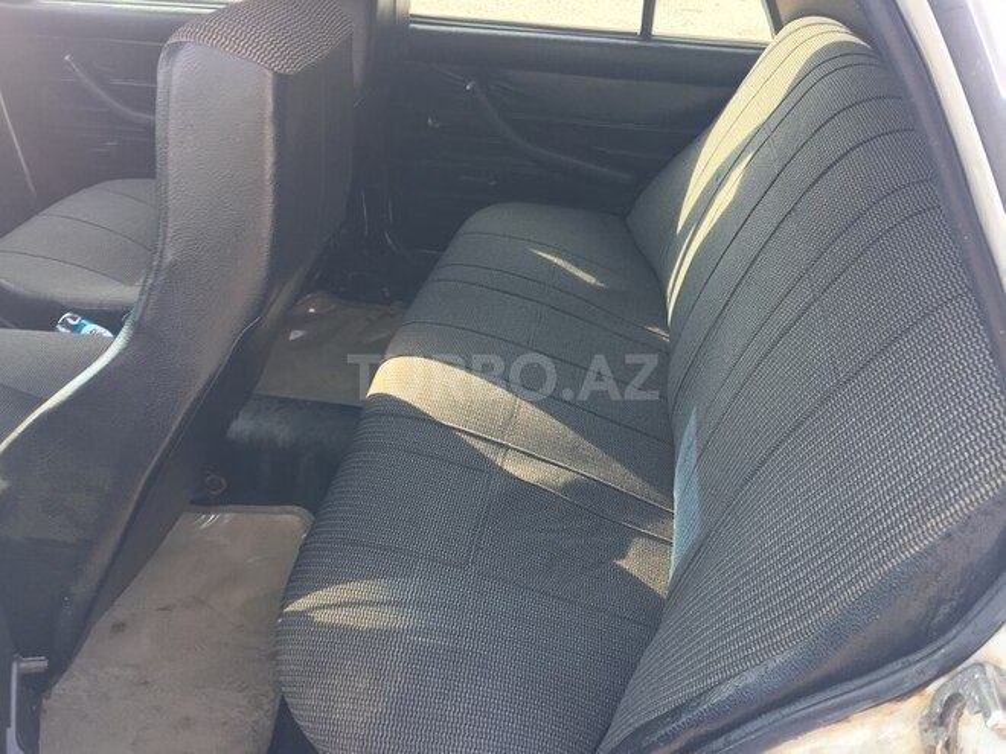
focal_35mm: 29
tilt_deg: -33.3
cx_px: 503
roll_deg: -1.8
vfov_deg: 48.2
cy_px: 377
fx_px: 843
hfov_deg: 61.7
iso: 40
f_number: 2.2
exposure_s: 1/100
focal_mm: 4.15
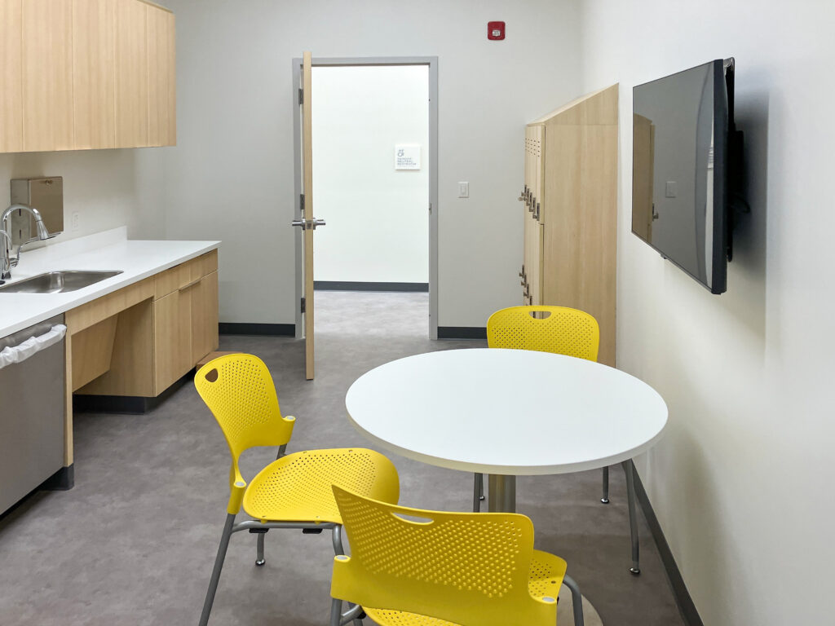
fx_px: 675
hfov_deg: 63.4
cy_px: 313
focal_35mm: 28
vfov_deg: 49.7
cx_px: 418
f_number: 1.8
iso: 80
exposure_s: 1/120
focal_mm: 3.99
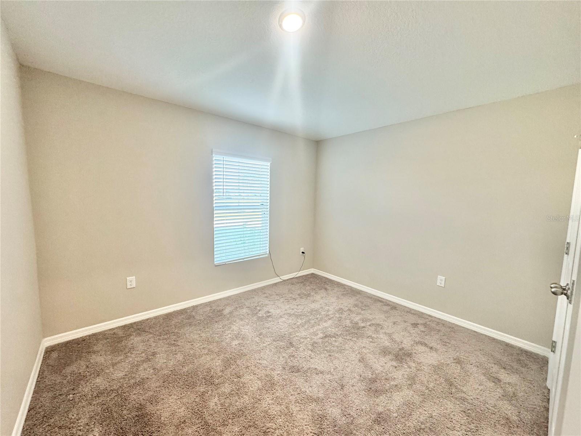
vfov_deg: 85.7
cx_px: 290
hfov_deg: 102.1
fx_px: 235
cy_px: 218
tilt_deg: -5.6
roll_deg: -1.4
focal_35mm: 14
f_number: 2.2
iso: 250
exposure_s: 1/120
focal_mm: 2.22
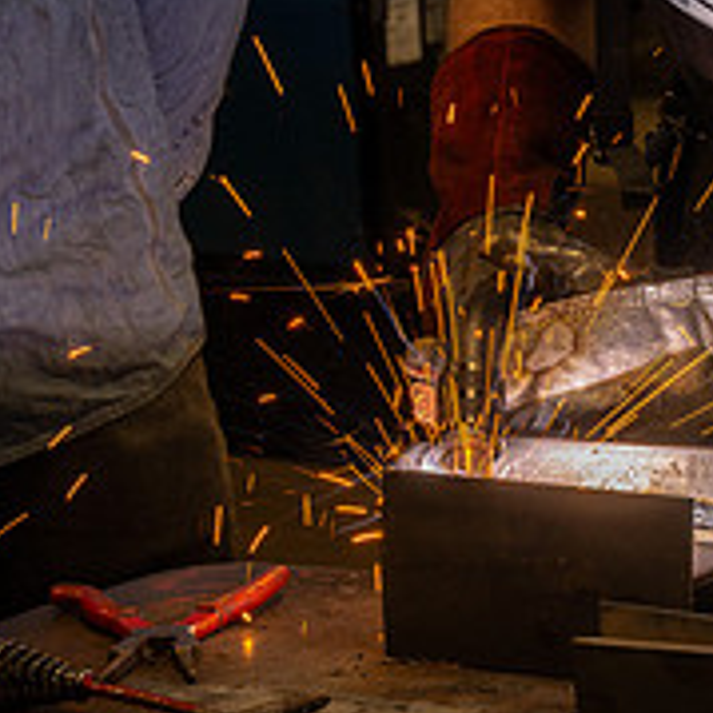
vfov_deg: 9.0
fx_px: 4498
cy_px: 54
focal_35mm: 193
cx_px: 817
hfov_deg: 9.0
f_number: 9
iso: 64
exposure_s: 1/50
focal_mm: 70
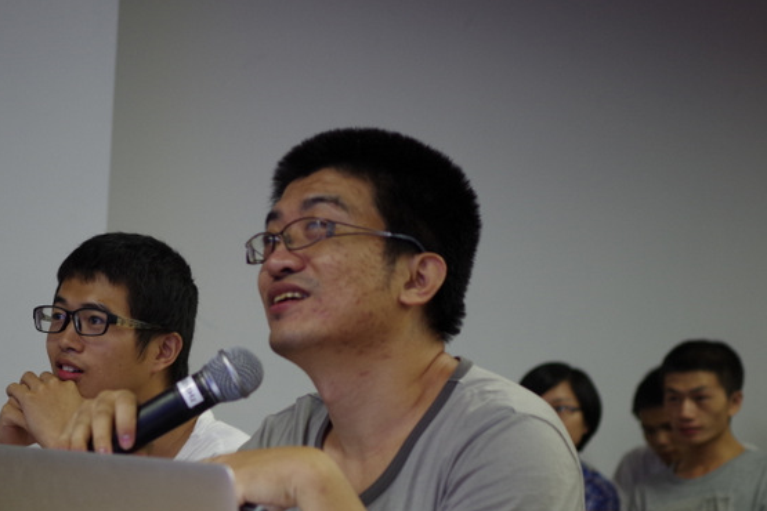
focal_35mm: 75
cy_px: 367
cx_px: 292
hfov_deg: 26.9
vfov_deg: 18.1
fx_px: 1598
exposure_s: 1/60
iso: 400
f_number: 2.4
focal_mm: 35
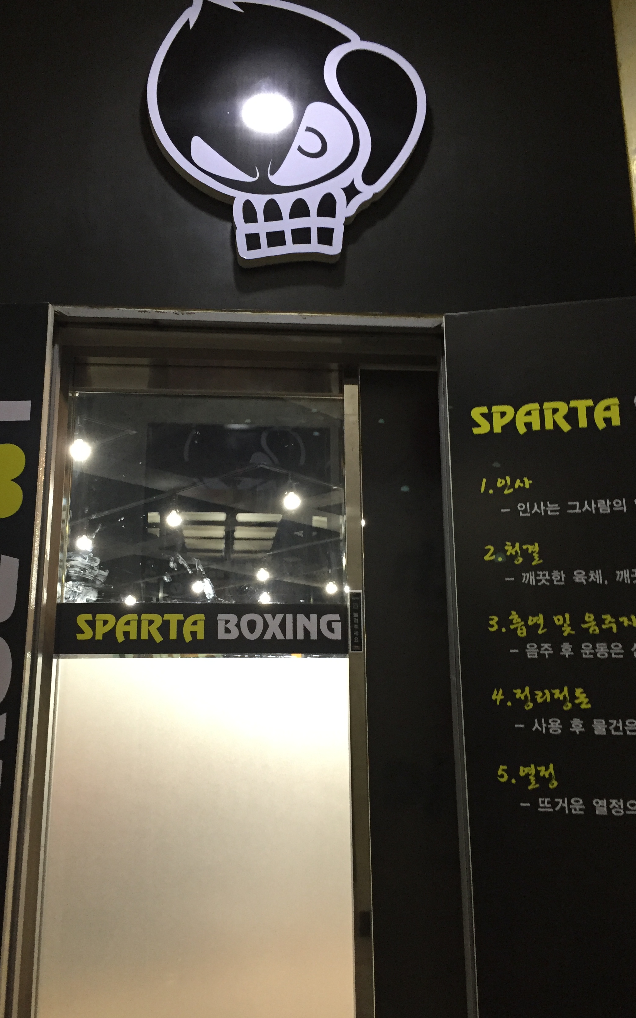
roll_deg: +0.4
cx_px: 281
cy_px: 511
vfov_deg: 61.2
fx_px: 860
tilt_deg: +16.8
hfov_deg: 40.5
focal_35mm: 31
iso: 160
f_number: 2.2
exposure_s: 1/30
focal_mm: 4.15
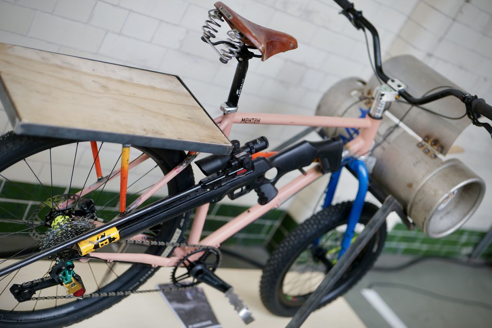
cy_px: 164
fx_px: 683
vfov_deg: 27.0
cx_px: 246
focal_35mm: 50
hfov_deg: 39.6
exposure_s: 1/160
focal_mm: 50
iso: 100
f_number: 1.8
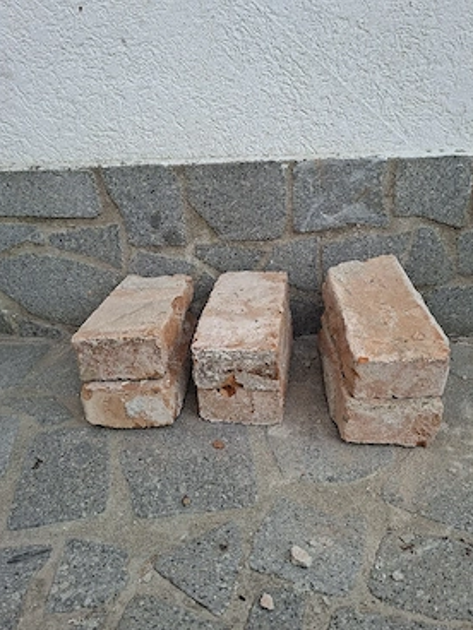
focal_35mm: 25
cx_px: 238
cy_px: 312
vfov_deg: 69.4
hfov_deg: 54.9
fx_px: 455
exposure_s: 1/278
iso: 50
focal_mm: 5.54
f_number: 1.8
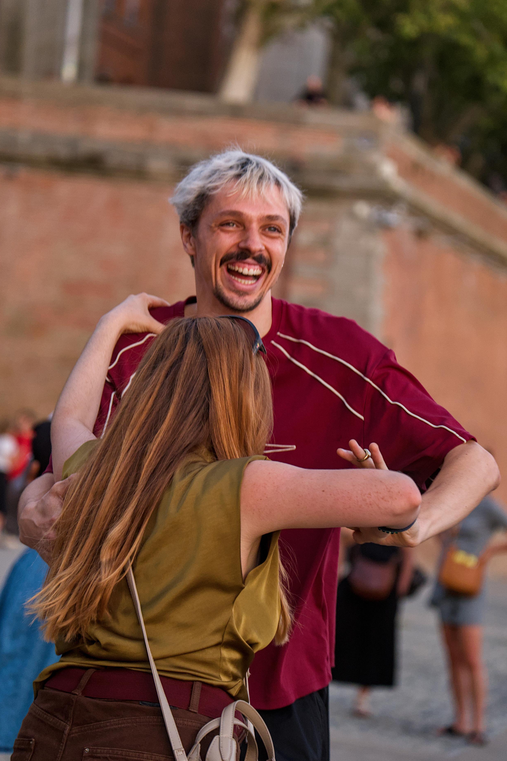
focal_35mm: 168
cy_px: 380
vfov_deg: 12.2
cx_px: 256
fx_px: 3550
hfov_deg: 8.2
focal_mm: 110.3
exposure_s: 1/125
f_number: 4.2
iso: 640
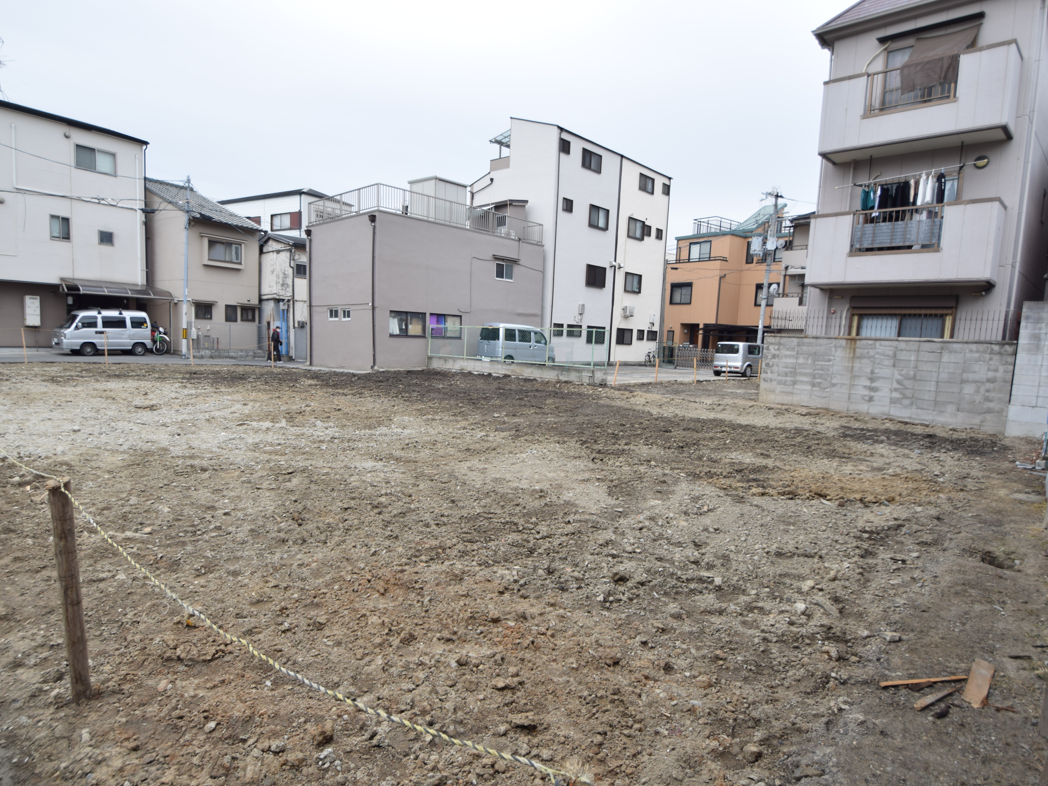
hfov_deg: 83.8
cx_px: 497
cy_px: 397
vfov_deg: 67.9
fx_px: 584
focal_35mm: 19
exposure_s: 1/80
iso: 100
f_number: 4.5
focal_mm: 11.5
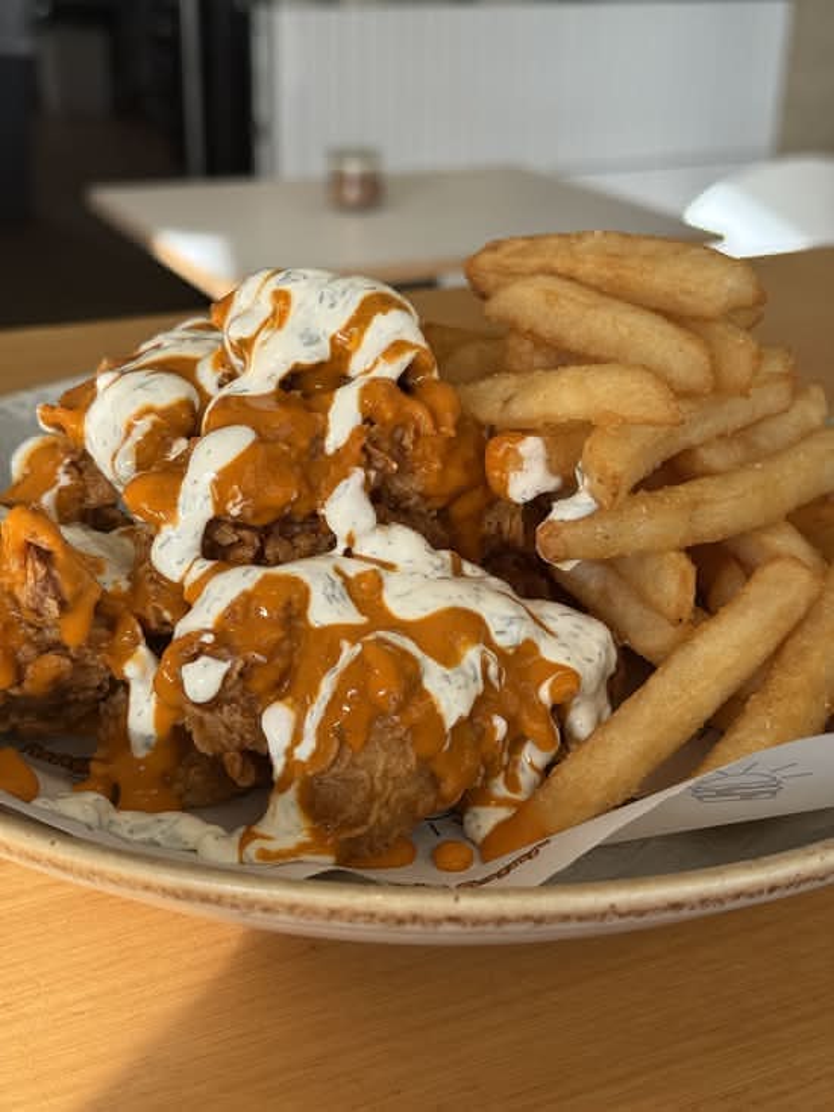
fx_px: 1541
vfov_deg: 39.7
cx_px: 417
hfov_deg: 30.3
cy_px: 556
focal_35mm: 48
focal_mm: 6.76
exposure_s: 1/615
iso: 64
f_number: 1.78
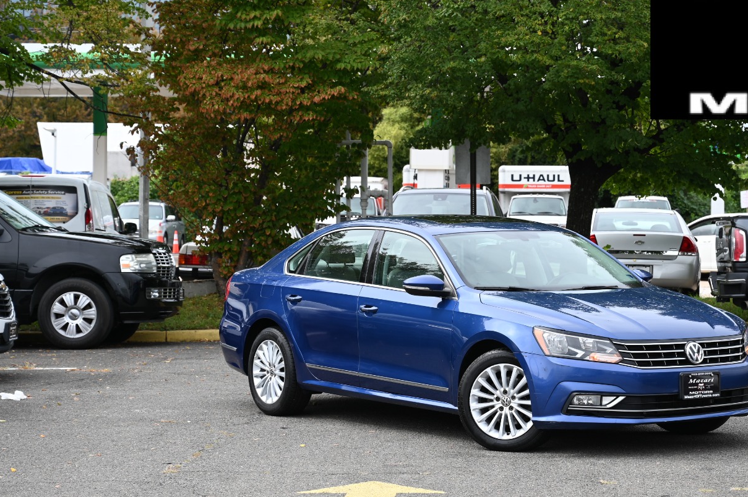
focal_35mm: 94
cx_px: 495
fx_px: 1951
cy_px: 287
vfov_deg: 14.5
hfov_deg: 21.6
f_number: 5.6
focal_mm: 70
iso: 110
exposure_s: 1/250
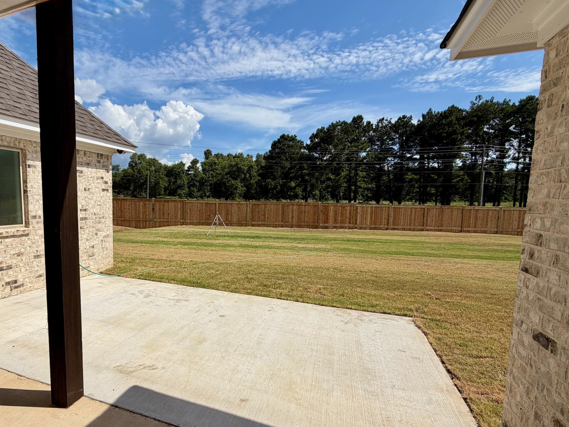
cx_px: 229
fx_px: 312
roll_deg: -0.6
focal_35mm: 19
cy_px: 229
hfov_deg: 83.7
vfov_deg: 68.6
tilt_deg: -4.9
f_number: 2.2
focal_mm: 2.22
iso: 20
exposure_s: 1/1613
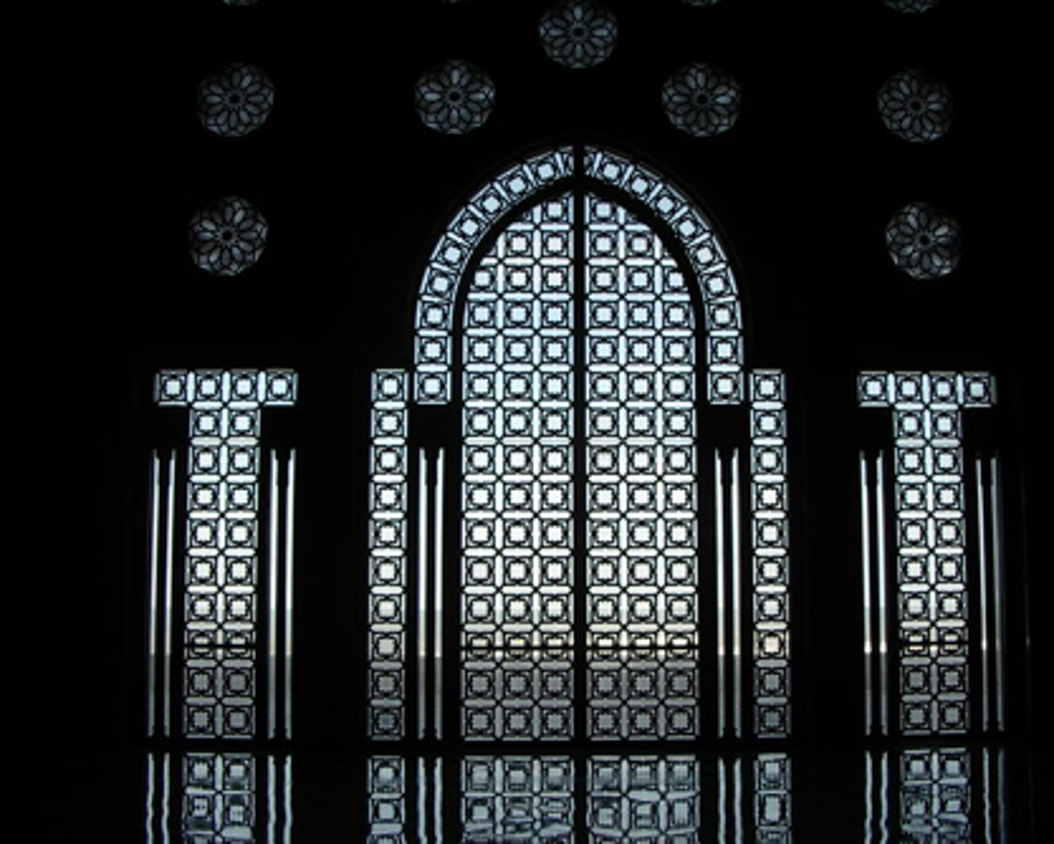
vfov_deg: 37.4
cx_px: 554
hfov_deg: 45.8
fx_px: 1248
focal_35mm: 40
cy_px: 419
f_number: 4.8
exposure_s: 1/250
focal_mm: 5.8
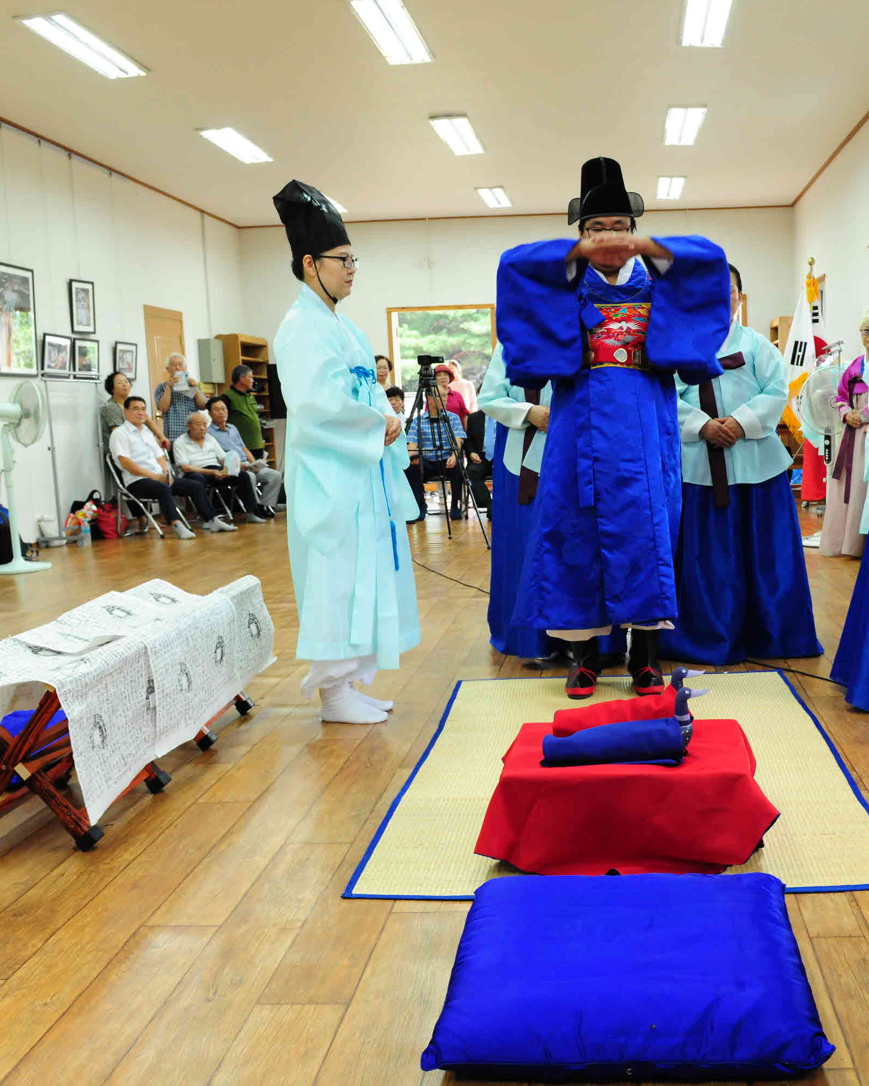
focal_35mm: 34
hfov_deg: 42.6
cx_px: 600
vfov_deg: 52.8
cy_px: 545
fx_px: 1093
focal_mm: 24
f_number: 5.6
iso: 1600
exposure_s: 1/60
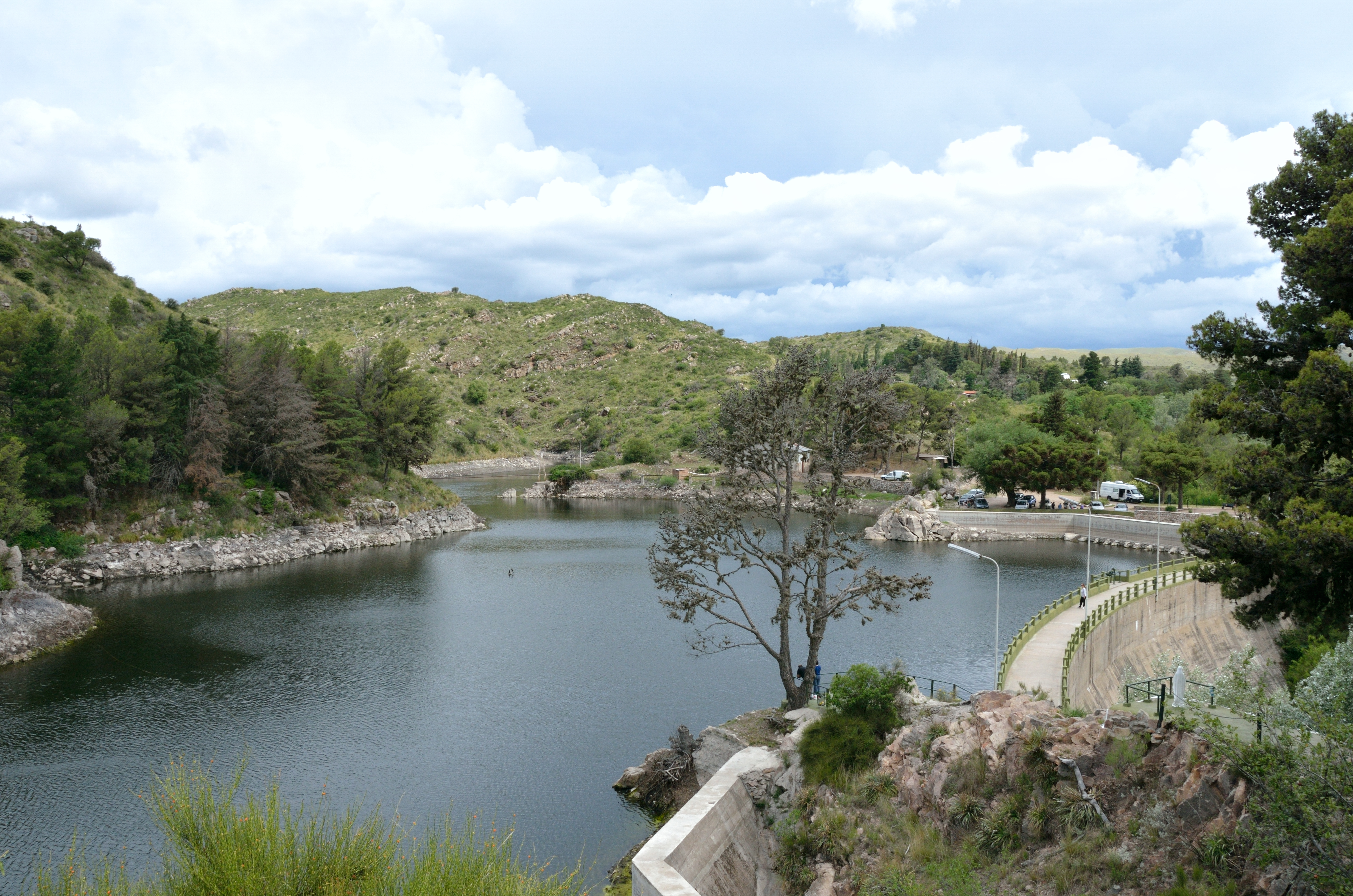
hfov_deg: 67.5
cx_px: 676
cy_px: 448
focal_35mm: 27
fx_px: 1013
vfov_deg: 47.7
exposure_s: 1/320
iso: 100
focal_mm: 18
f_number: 13
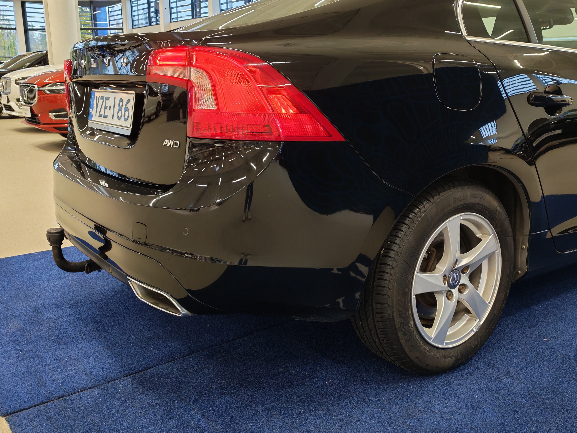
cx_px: 288
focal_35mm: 34
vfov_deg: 41.8
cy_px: 216
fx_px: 567
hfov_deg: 54.0
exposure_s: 1/100
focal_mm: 6.12
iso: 729
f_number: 1.9
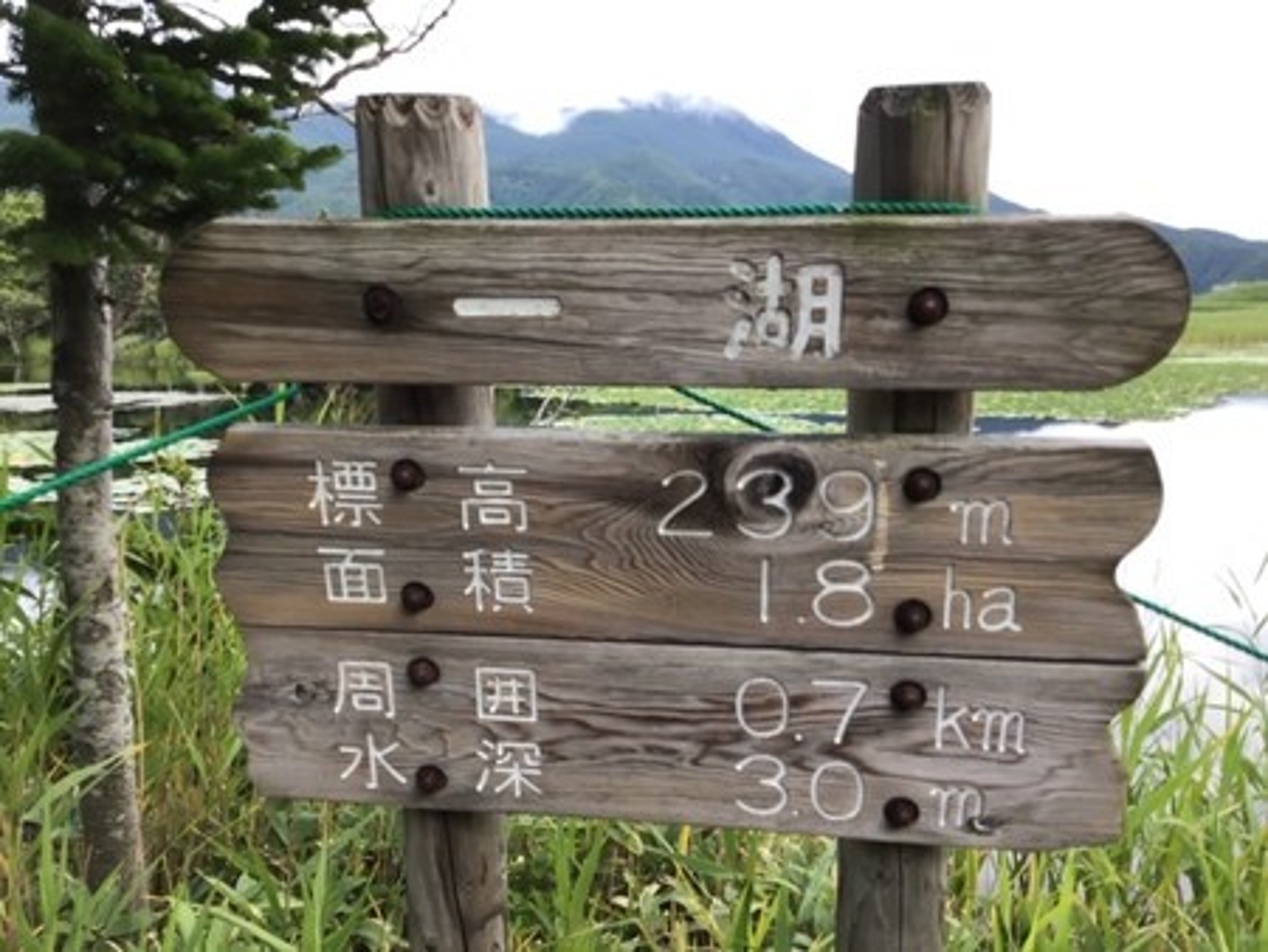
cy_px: 476
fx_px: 1136
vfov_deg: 45.5
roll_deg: +0.2
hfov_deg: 58.3
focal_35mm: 31
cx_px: 634
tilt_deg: -7.8
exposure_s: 1/60
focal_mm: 3.3
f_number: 2.4
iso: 32
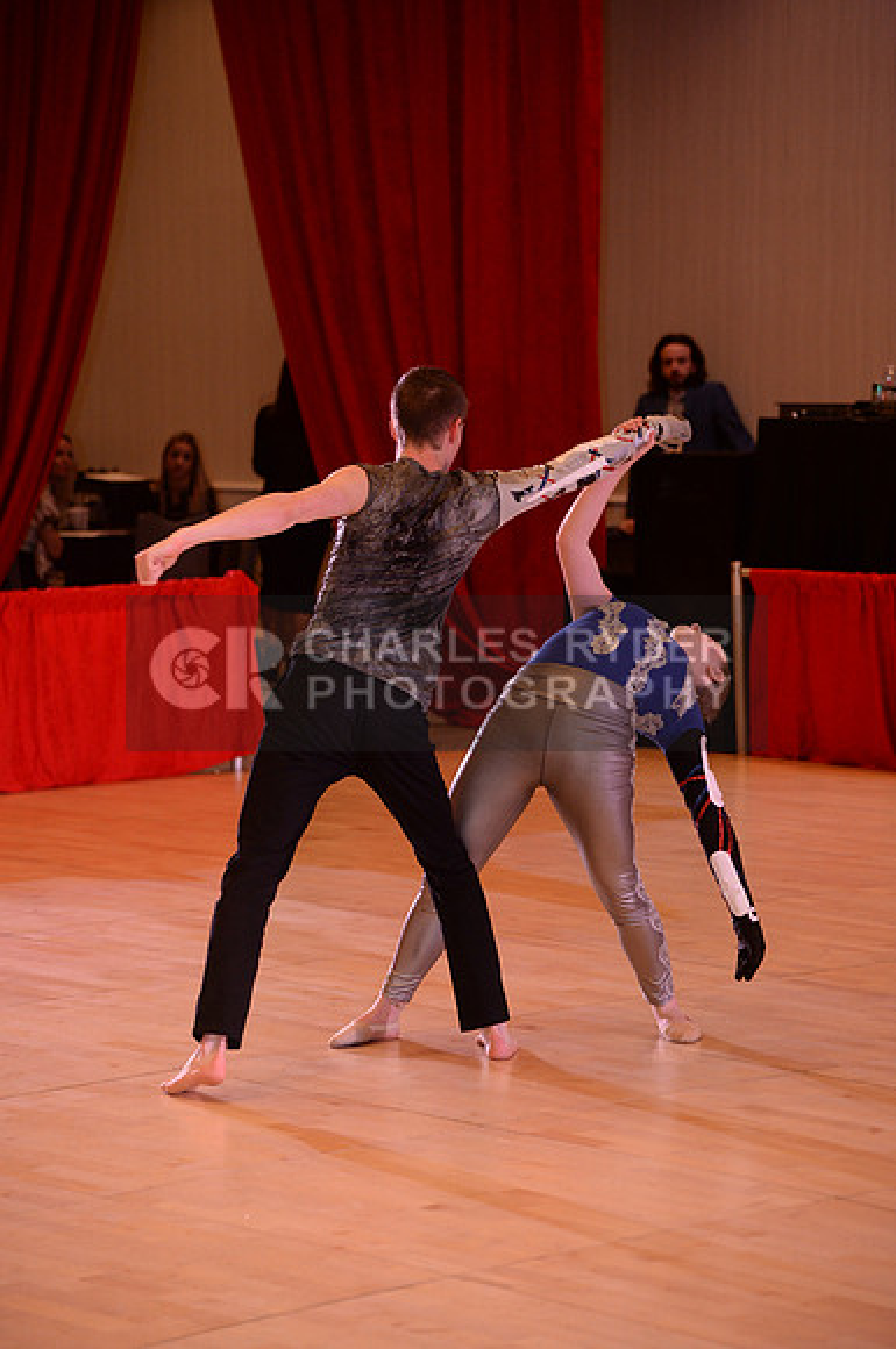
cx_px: 448
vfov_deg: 18.3
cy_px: 674
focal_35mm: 112
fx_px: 4194
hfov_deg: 12.2
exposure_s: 1/250
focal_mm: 112
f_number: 4.5
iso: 2000
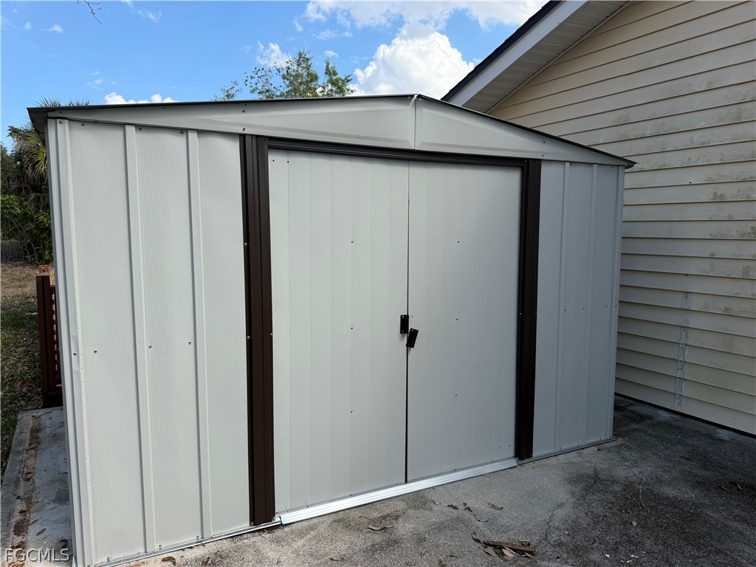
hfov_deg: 71.6
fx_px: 524
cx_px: 378
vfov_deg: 56.8
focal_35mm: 24
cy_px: 284
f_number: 1.78
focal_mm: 6.76
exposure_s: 1/3759
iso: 80
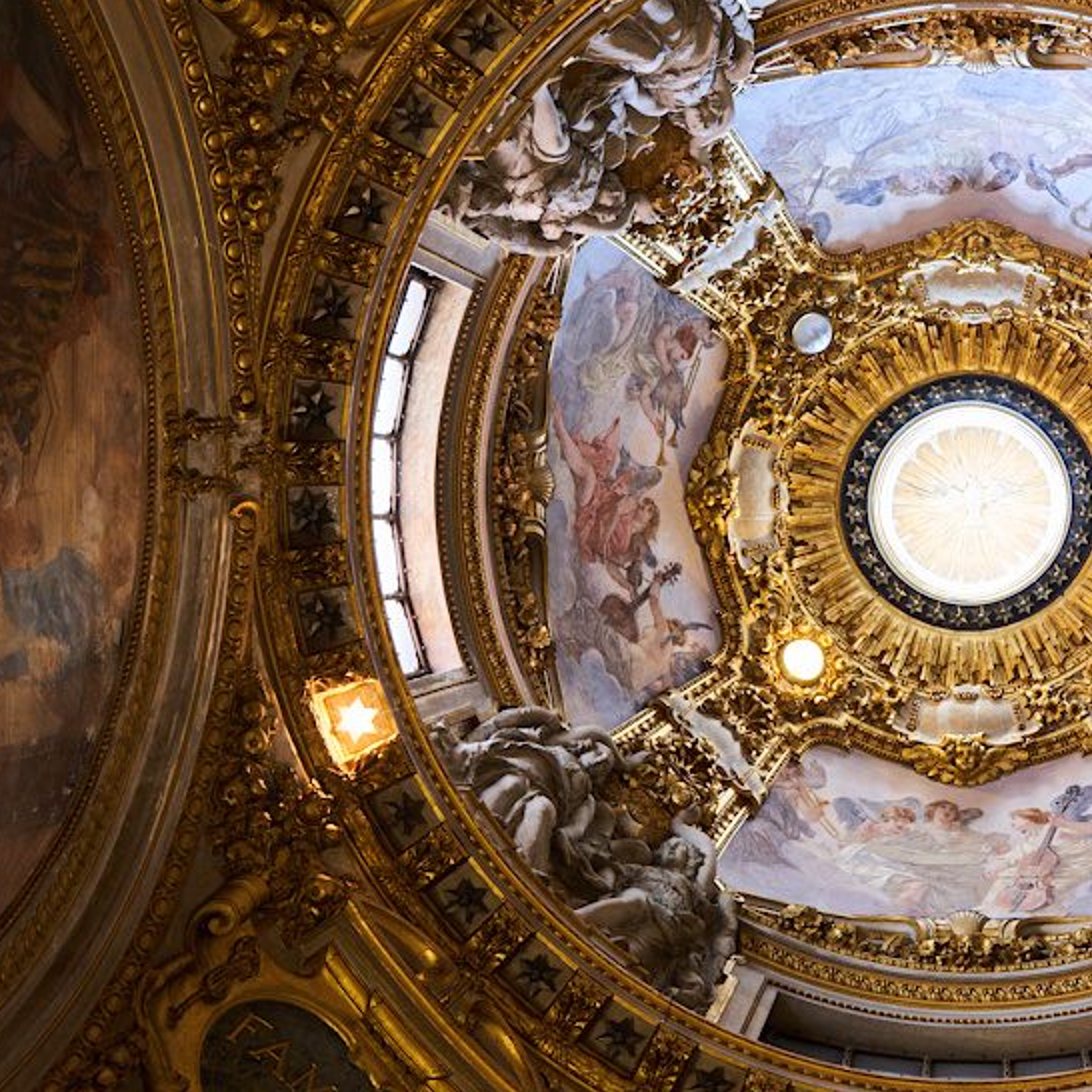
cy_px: 496
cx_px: 992
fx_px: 1749
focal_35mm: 49
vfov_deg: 34.7
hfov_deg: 32.8
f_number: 4
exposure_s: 1/3
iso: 400
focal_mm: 21
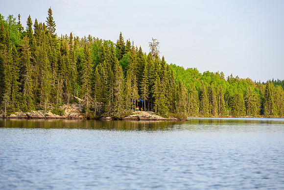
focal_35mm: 200
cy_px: 95
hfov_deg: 10.3
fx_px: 1578
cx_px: 142
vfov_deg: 6.9
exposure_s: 1/400
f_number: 8
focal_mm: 200
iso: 320
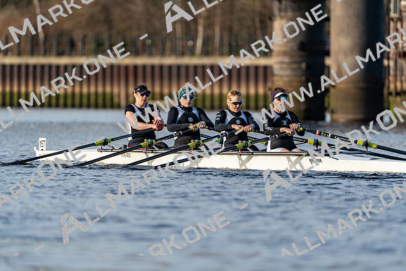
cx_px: 203
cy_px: 136
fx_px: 6305
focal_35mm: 559
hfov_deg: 3.7
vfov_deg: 2.5
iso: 800
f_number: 6.3
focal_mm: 559
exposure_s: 1/2000
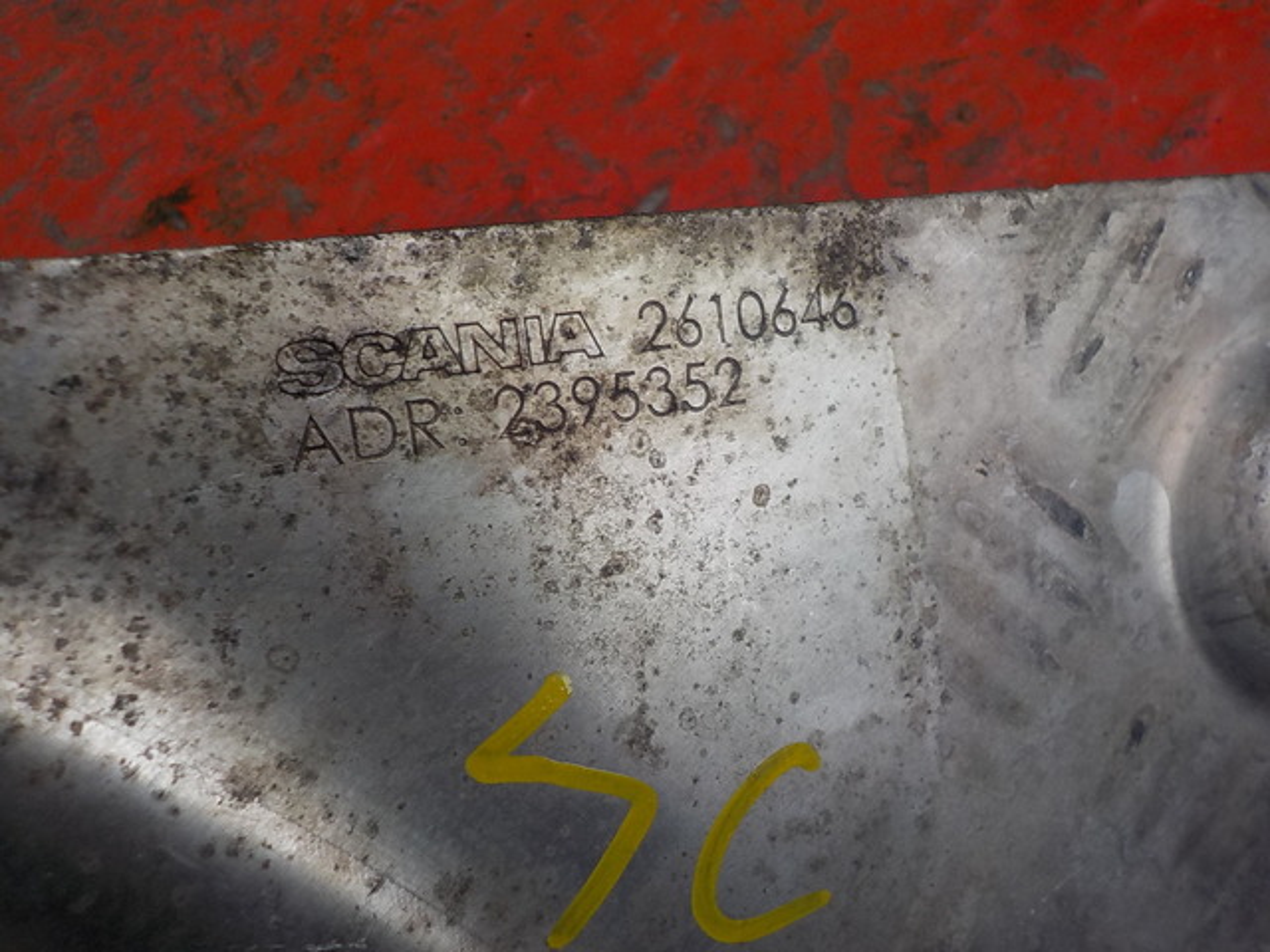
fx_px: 1101
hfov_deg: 60.0
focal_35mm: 30
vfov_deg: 46.8
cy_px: 476
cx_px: 635
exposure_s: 1/60
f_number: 3.3
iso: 125
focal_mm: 4.1
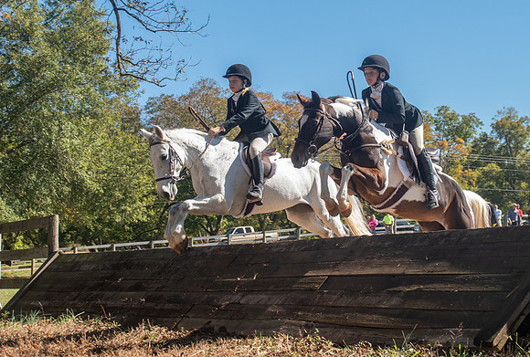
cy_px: 170
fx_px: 945
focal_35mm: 64
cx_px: 301
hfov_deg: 31.3
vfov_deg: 21.4
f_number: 4
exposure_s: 1/320
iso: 400
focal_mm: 32
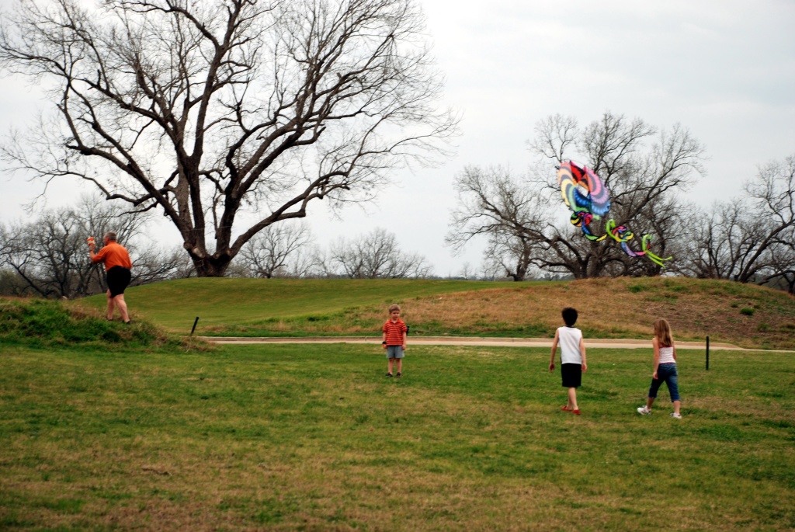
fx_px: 2056
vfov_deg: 14.7
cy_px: 266
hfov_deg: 21.9
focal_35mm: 93
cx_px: 398
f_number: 5.3
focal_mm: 62
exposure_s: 1/200
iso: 200
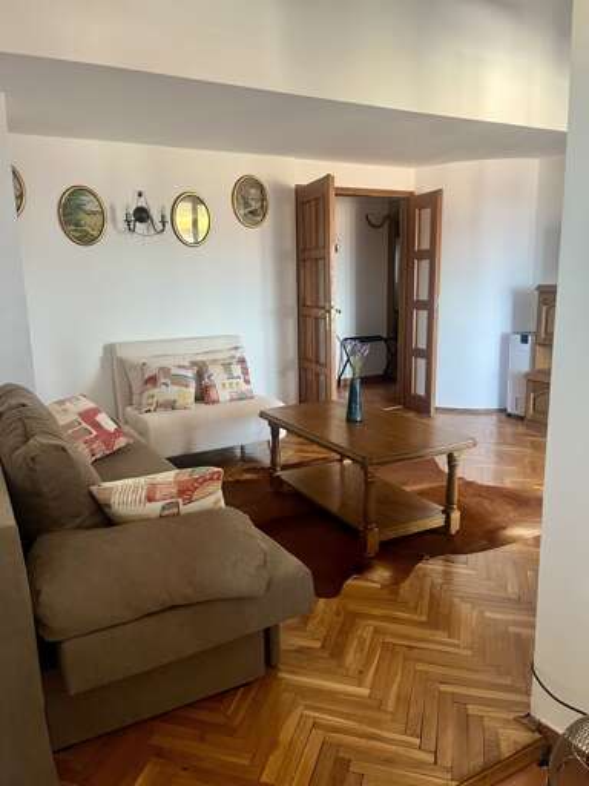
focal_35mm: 26
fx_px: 590
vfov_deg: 67.3
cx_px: 294
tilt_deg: -12.0
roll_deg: +0.6
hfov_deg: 53.1
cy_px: 393
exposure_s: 1/60
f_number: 1.6
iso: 200
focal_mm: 5.1
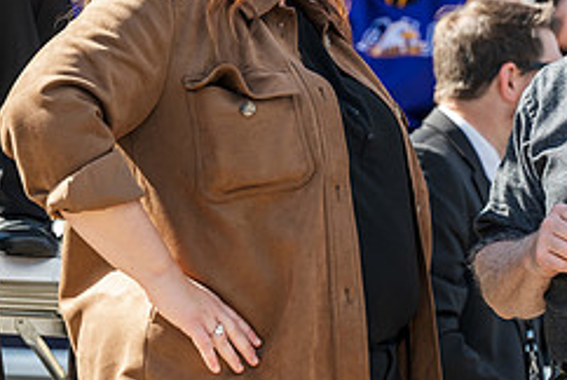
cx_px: 504
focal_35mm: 359
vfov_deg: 3.8
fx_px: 5661
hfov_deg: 5.7
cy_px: 8
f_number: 4
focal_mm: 150
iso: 80
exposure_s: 1/250
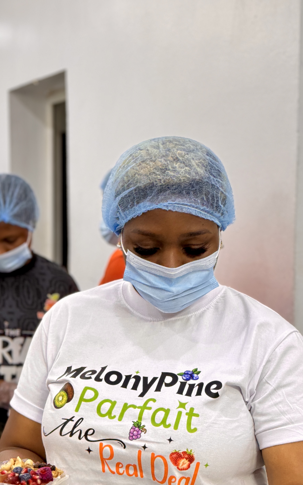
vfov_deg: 28.2
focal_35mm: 73
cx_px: 97
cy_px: 267
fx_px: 965
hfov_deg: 17.8
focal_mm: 6.76
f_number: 1.78
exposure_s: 1/250
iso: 64
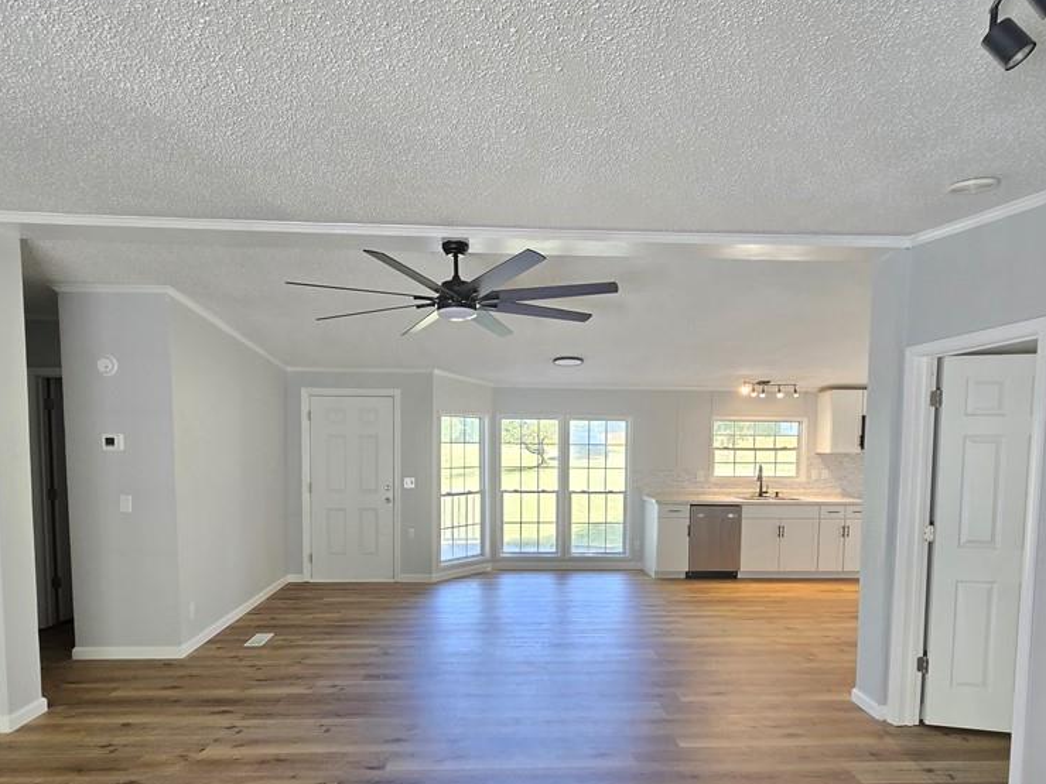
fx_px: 544
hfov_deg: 87.7
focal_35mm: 18
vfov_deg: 70.7
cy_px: 477
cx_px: 516
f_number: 2.2
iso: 125
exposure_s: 1/60
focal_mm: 2.2
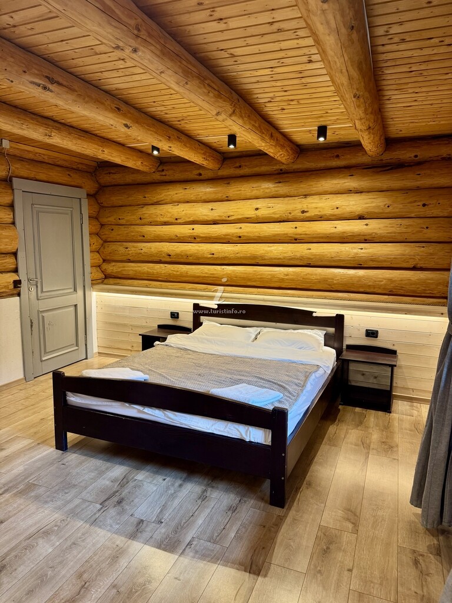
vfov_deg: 71.6
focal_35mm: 24
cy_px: 302
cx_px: 226
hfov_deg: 56.8
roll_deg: -1.1
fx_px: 418
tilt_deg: -7.8
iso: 200
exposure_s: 1/50
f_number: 1.78
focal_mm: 6.76
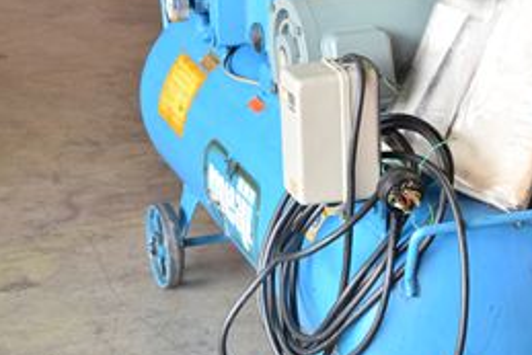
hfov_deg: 12.9
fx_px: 2350
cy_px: 103
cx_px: 376
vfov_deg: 8.6
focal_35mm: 159
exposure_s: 1/100
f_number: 6.3
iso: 1250
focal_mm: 55
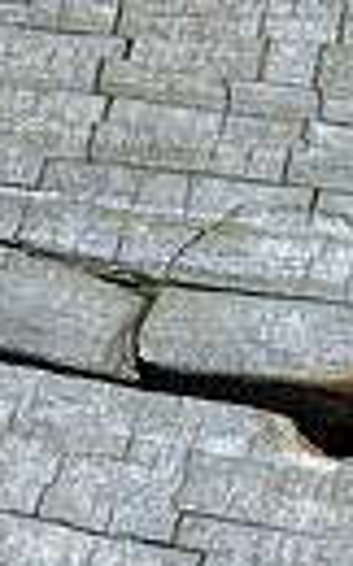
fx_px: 5353
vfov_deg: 6.1
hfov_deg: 3.8
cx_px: 545
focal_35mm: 347
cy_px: 216
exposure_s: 1/28
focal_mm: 50.5
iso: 800
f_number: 20
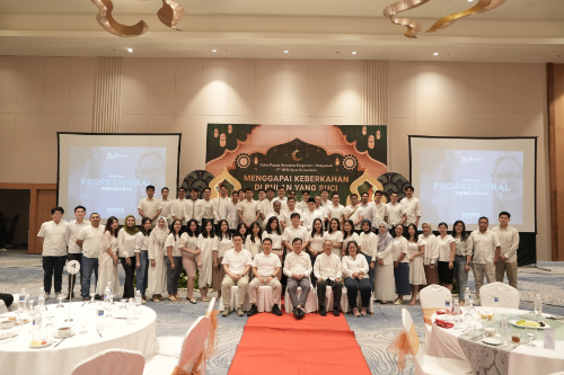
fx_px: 376
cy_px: 188
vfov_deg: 53.1
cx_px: 282
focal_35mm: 24
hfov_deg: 73.8
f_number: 3.2
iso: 2000
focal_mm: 24
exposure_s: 1/125
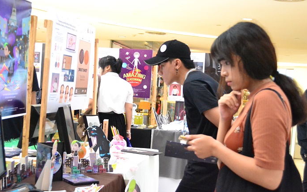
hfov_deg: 38.1
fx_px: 444
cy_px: 116
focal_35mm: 53
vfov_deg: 24.4
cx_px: 137
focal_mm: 30
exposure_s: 1/80
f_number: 4.5
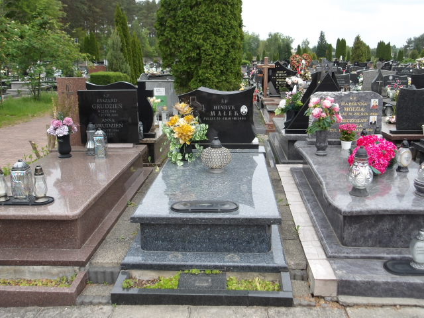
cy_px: 159
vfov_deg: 41.8
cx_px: 212
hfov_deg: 54.0
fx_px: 416
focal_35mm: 34
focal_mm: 6.1
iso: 100
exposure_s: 1/413
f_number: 3.3
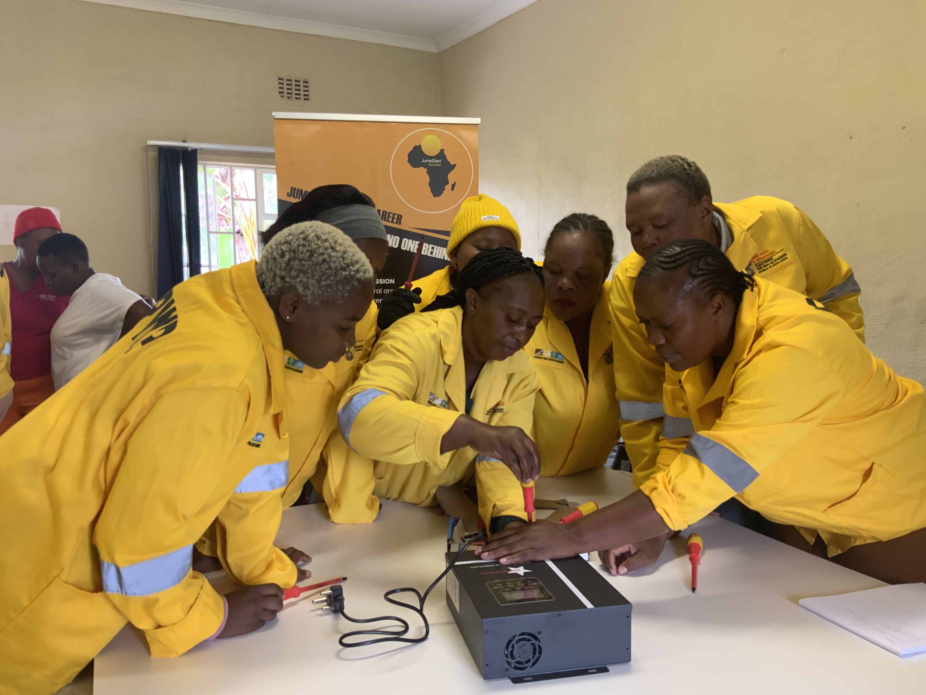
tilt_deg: -5.4
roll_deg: -0.4
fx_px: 776
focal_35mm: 29
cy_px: 348
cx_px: 463
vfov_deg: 48.2
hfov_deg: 61.7
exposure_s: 1/50
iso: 125
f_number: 1.8
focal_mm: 3
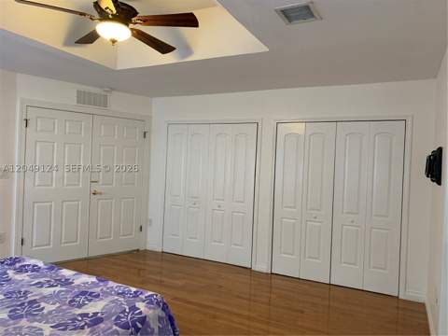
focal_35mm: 26
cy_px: 168
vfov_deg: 53.1
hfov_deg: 67.3
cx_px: 224
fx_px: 336
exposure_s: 1/60
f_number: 1.8
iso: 125
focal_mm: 4.25
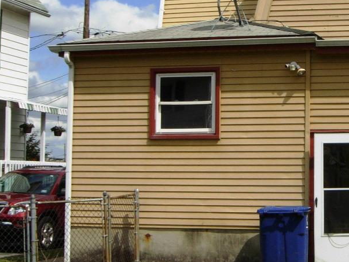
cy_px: 75
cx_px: 359
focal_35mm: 86
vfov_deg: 17.1
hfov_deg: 21.8
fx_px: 867
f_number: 5.4
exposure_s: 1/483
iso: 50
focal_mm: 7.5
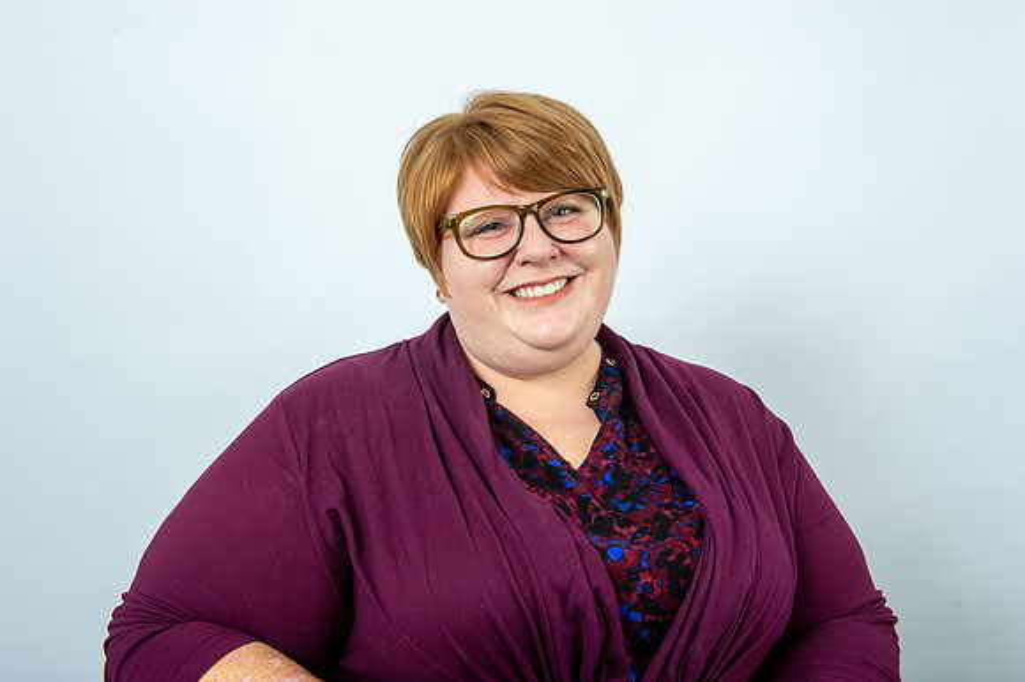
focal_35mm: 40
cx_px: 512
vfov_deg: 33.4
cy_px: 341
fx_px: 1138
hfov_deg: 48.5
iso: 160
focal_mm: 40
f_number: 8
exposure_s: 1/250
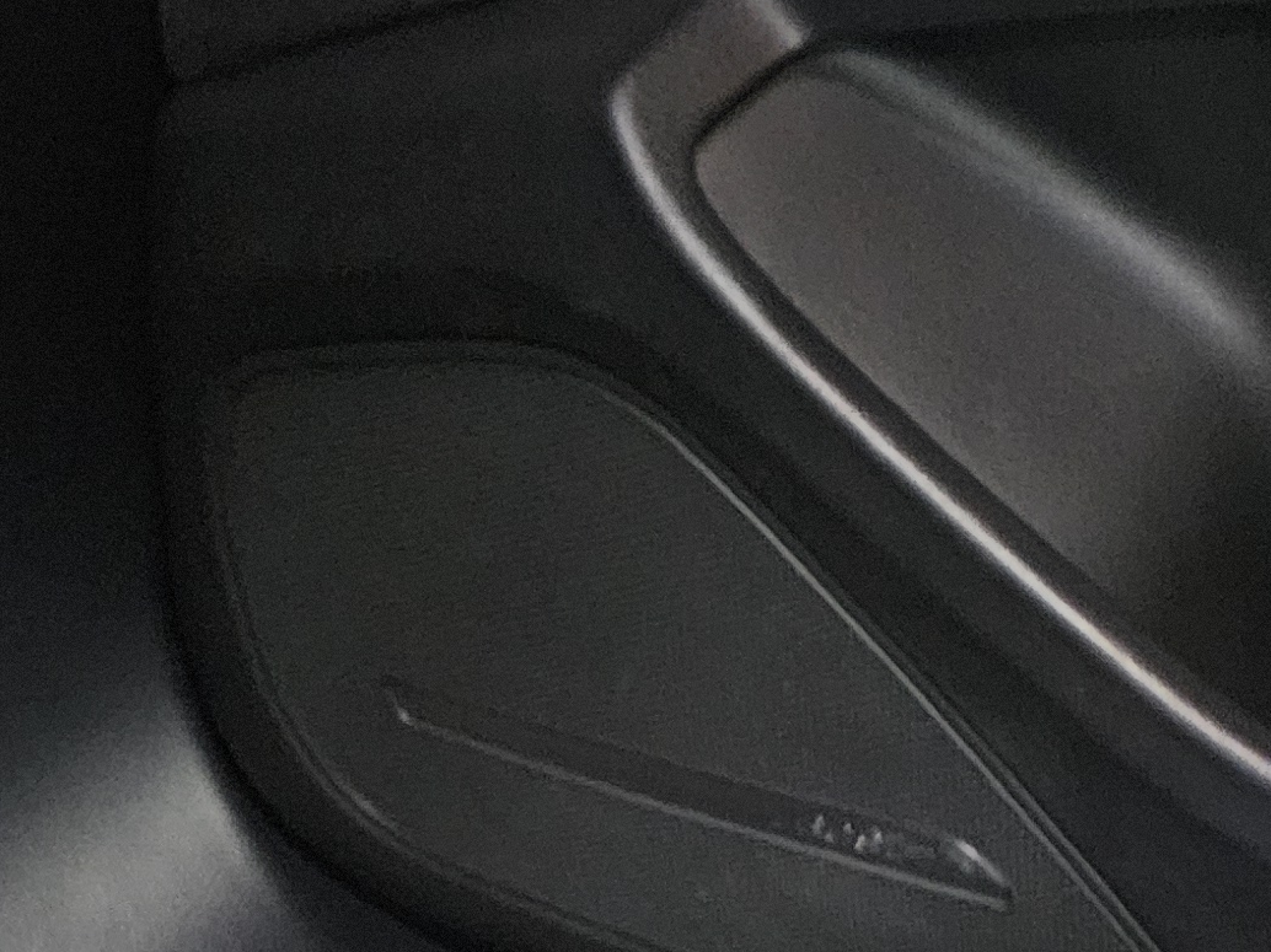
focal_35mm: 89
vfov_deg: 14.4
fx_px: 3267
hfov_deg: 20.0
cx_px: 1709
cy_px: -818
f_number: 1.8
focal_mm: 5.4
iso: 1250
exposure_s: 1/15
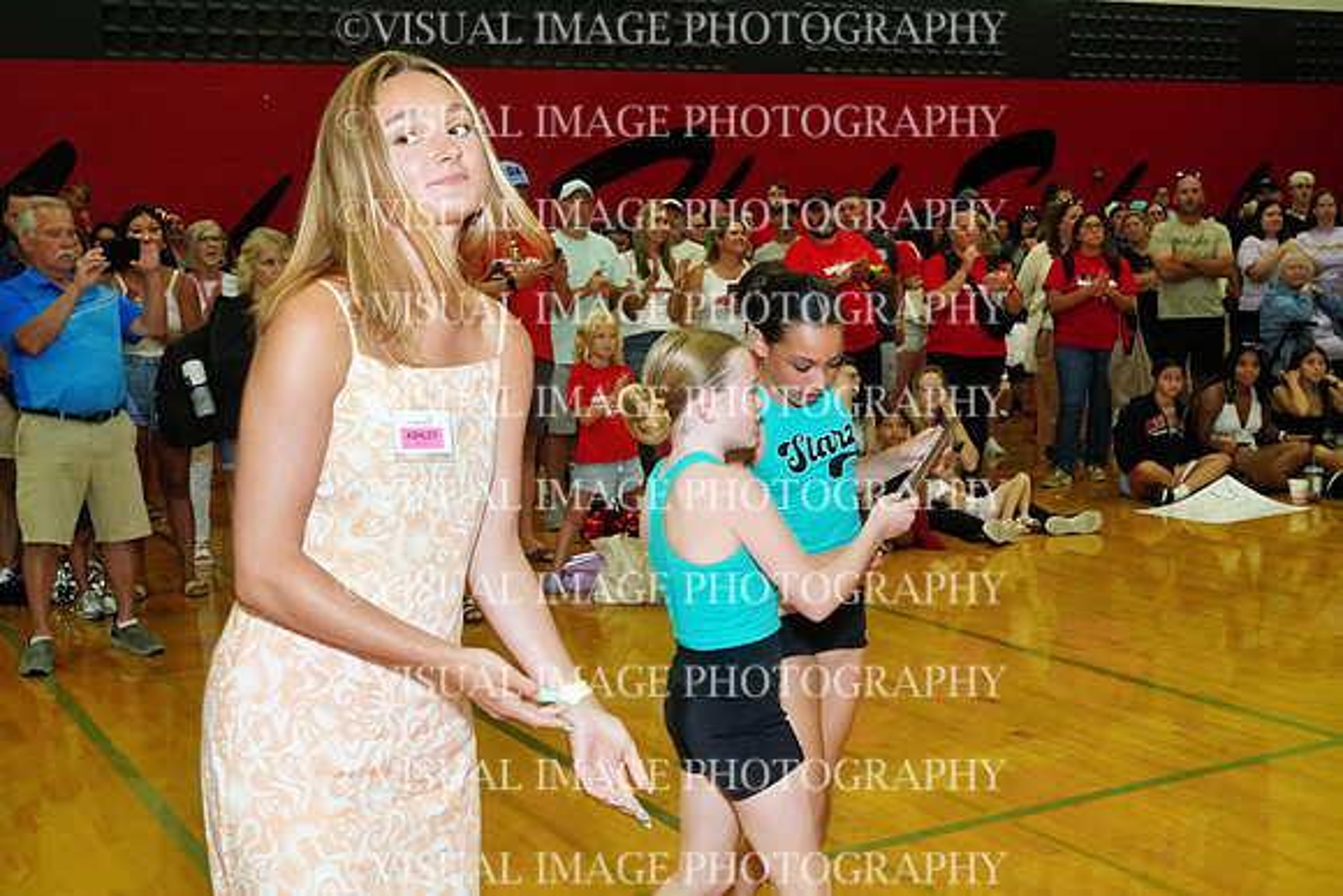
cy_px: 448
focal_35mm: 46
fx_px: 1716
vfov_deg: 29.3
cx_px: 672
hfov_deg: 42.7
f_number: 8
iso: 8000
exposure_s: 1/160
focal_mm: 46
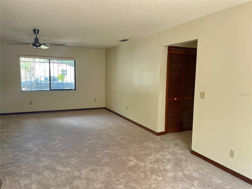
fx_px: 182
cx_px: 126
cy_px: 94
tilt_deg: -6.6
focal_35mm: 25
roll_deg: -1.0
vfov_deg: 54.9
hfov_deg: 69.4
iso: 125
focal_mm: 5.1
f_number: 1.6
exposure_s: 1/120
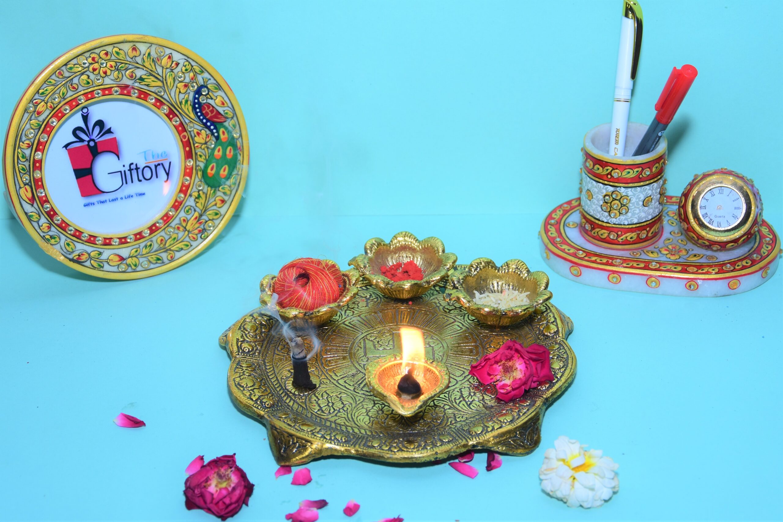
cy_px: 261
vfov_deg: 21.6
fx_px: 1370
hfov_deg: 31.9
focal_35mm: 63
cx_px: 392
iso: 250
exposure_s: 1/125
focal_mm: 42
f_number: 4.8
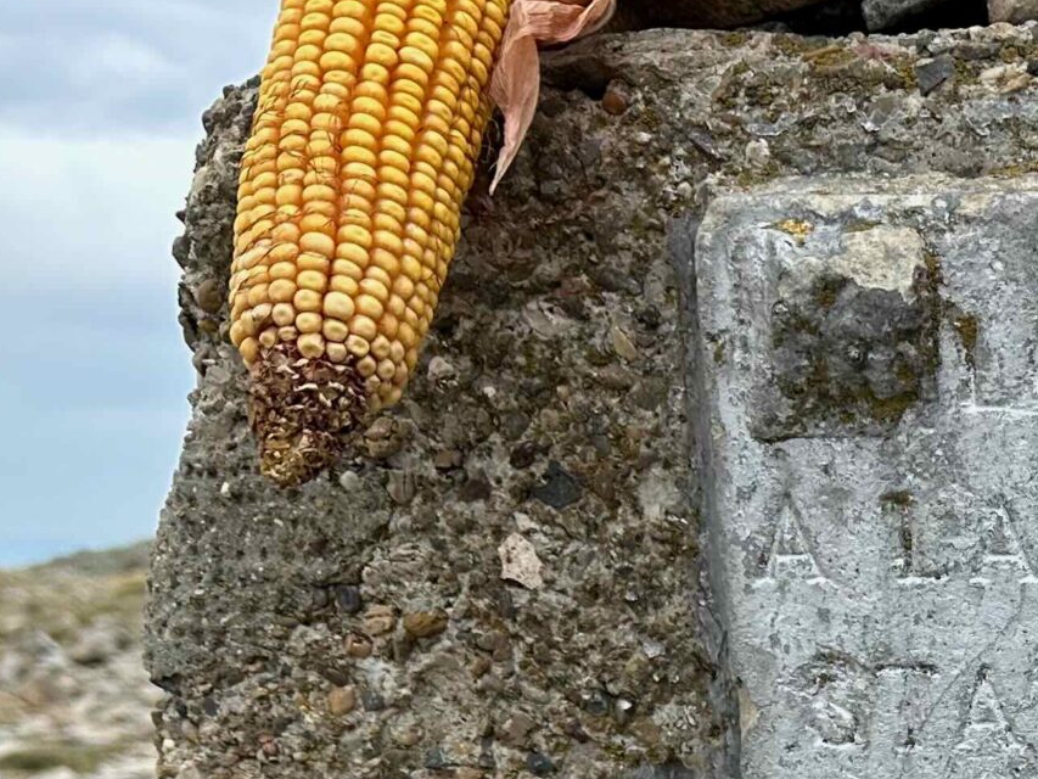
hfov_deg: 24.2
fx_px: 2159
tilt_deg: -16.1
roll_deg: -2.7
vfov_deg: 18.6
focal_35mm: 72
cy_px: 1080
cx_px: 1296
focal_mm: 6.86
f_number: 1.78
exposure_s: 1/1473
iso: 80
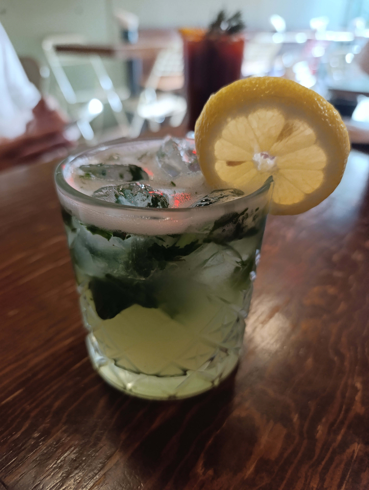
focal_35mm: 23
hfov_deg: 59.0
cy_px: 245
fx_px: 326
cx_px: 184
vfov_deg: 73.8
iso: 1250
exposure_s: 1/30
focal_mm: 6.14
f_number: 1.6
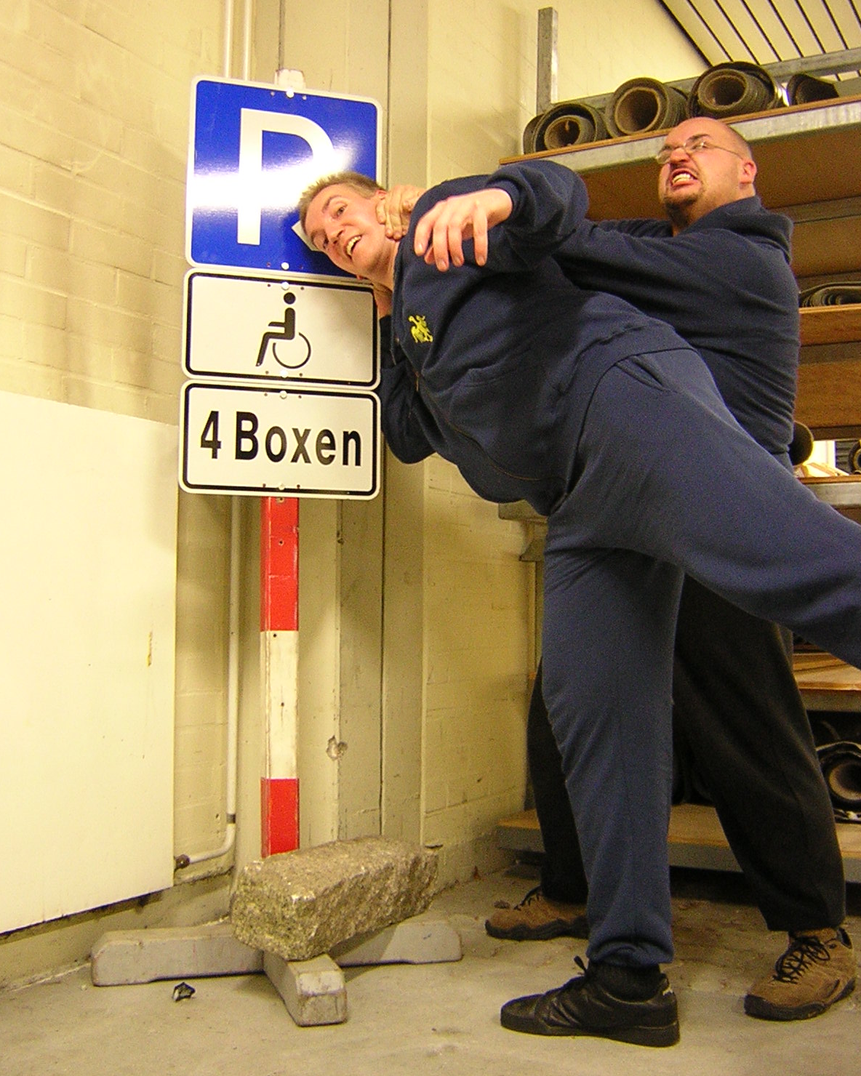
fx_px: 1210
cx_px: 430
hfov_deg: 39.2
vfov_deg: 47.9
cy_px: 500
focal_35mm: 38
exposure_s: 1/3.3
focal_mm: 4.7
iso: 400
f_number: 2.6
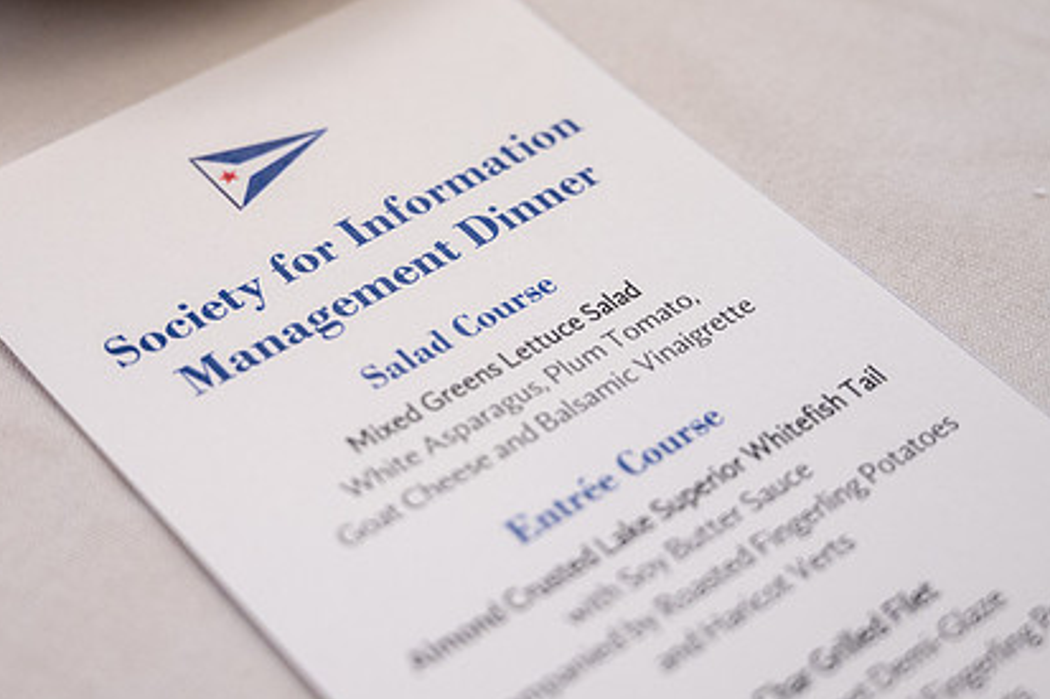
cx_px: 444
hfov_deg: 27.0
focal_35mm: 75
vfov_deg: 18.2
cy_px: 327
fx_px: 2187
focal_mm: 48
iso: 2000
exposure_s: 1/125
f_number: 4
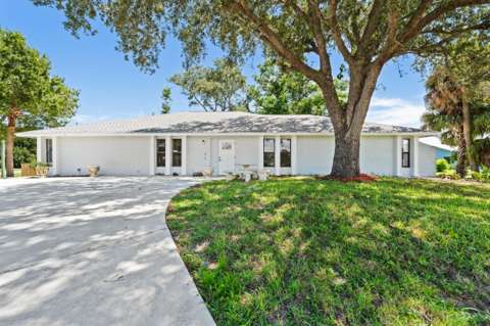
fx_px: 190
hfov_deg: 104.3
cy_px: 163
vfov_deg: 81.1
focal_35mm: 14
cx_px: 245
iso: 250
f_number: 9
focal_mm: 14
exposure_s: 1/250
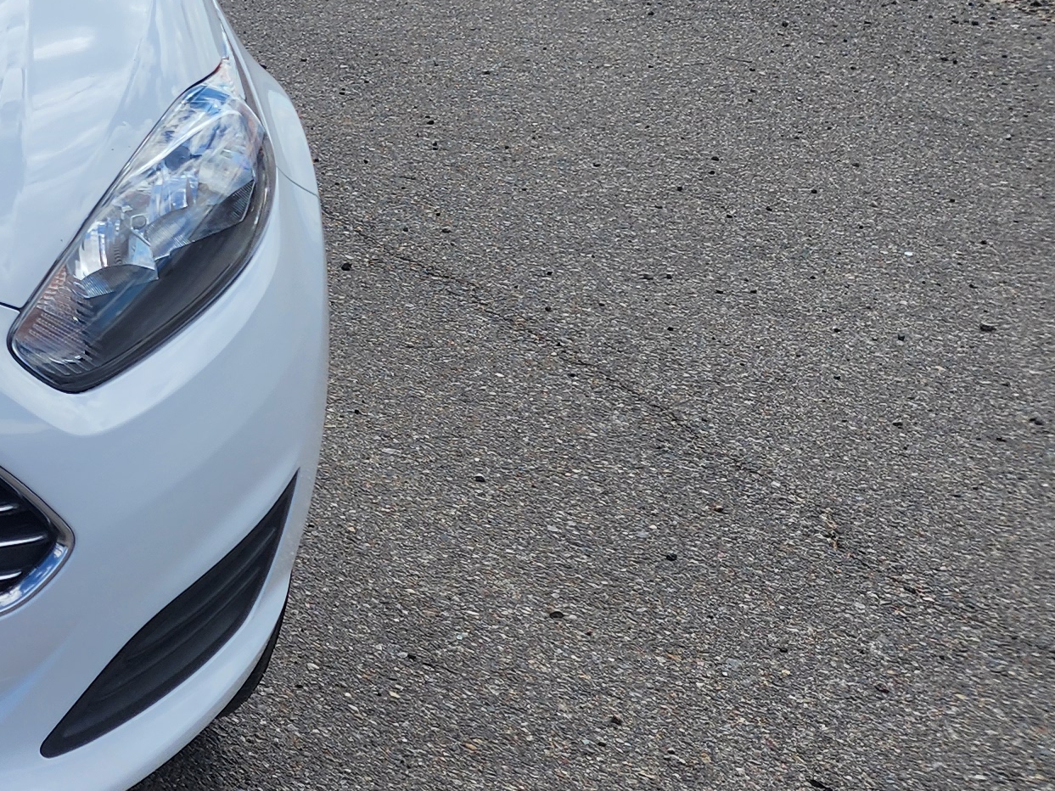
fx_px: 2255
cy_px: 272
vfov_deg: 19.8
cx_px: -550
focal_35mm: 74
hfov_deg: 21.7
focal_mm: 6.4
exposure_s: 1/1176
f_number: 1.8
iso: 12
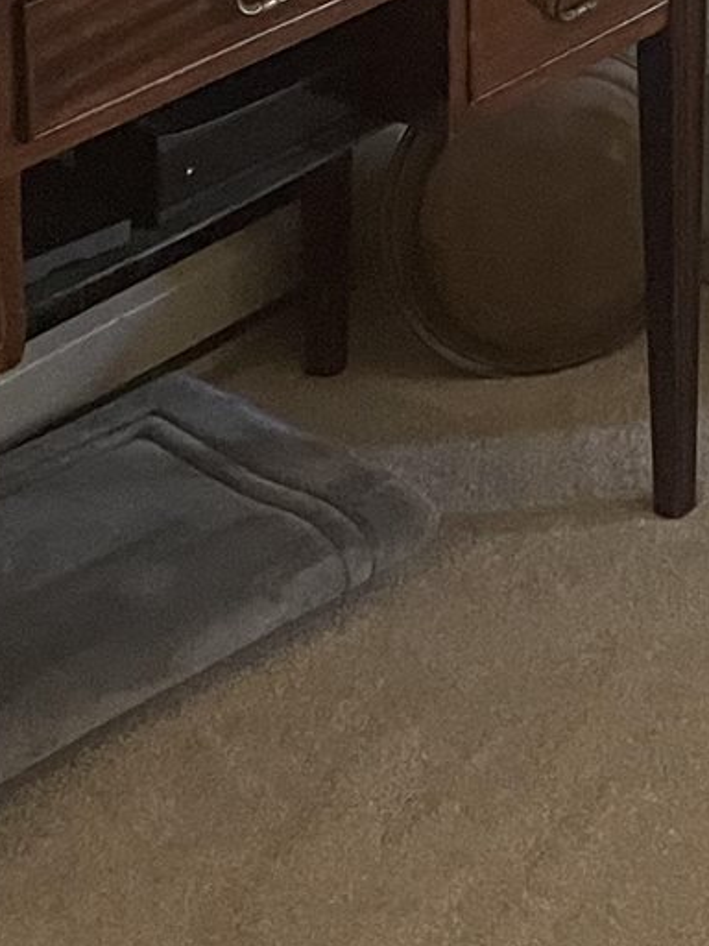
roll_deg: +0.6
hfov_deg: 11.8
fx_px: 3195
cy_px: -909
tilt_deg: -7.1
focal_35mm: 117
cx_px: 1246
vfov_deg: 14.3
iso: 400
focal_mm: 4.2
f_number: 1.6
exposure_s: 1/40
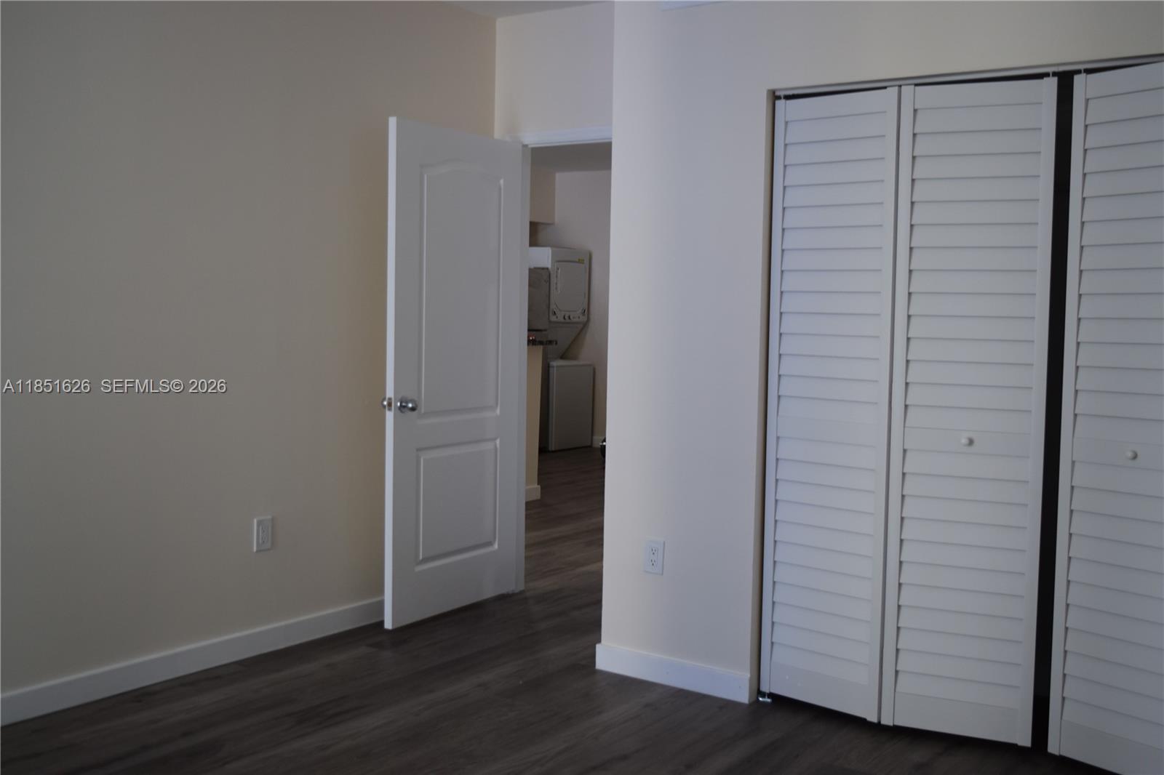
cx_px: 582
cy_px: 388
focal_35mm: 38
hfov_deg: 51.3
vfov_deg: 35.5
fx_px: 1212
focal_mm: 25
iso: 400
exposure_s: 1/60
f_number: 4
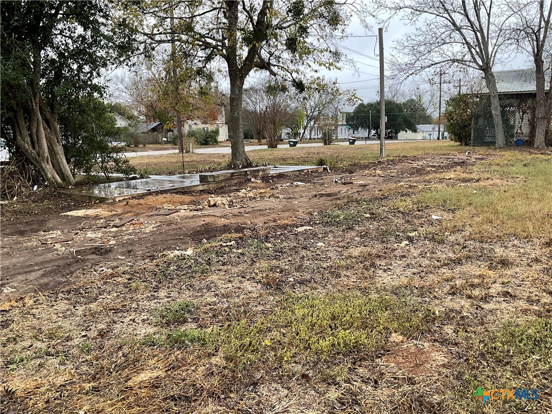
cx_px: 276
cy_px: 207
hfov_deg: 61.7
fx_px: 462
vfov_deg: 48.2
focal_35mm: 29
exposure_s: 1/122
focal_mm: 3
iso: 64
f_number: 1.8
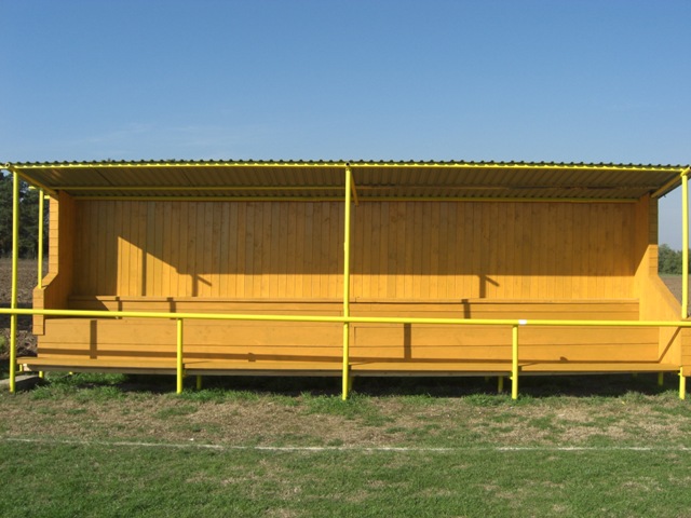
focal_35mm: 38
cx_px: 346
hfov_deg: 49.0
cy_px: 259
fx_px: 759
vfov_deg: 37.7
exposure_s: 1/800
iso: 80
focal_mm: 7.9
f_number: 4
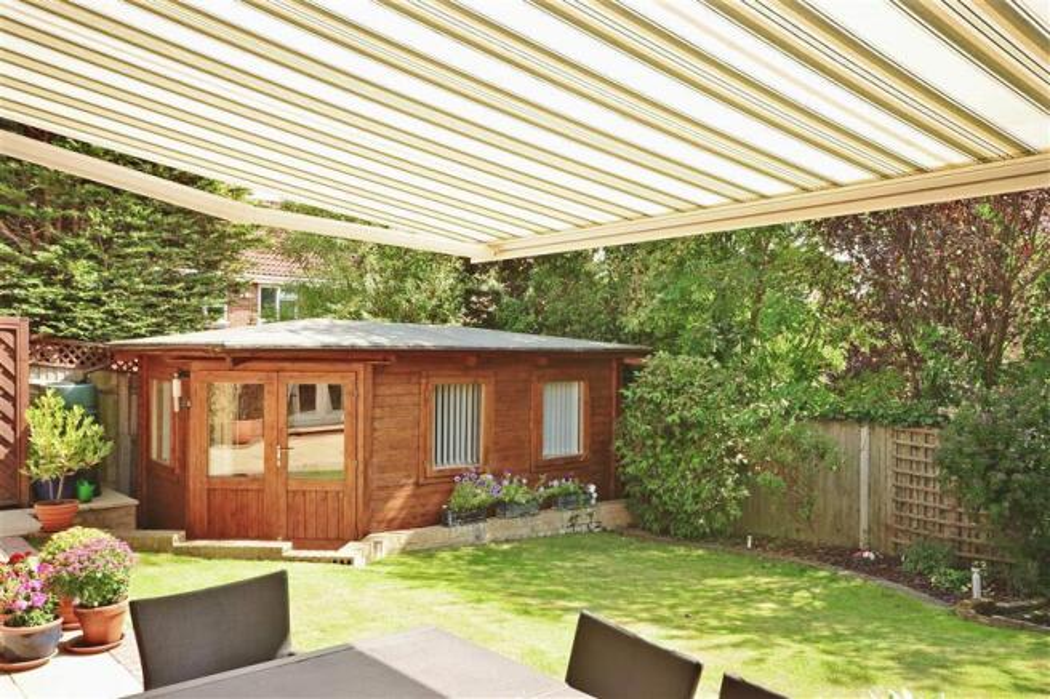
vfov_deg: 43.6
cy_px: 350
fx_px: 875
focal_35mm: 30
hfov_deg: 61.9
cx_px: 525
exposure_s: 1/50
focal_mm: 20
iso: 200
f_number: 8
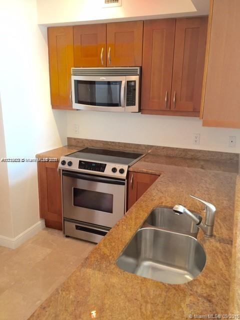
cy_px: 160
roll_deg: -0.7
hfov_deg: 48.2
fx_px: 268
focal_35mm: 29
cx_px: 120
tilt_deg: -13.3
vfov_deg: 61.7
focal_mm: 4.15
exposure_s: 1/30
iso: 100
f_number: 2.2
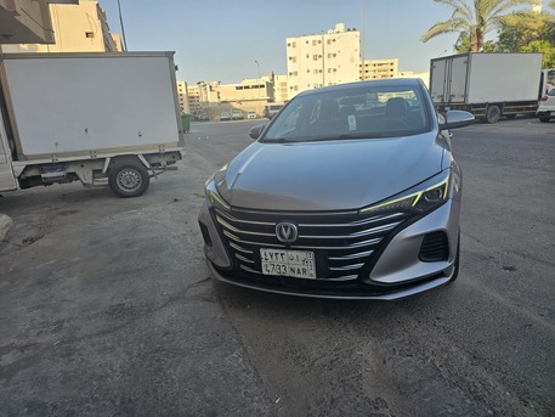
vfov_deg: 58.9
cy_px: 208
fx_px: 369
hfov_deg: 73.9
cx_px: 278
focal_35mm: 23
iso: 10
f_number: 1.7
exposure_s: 1/292
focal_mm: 6.3
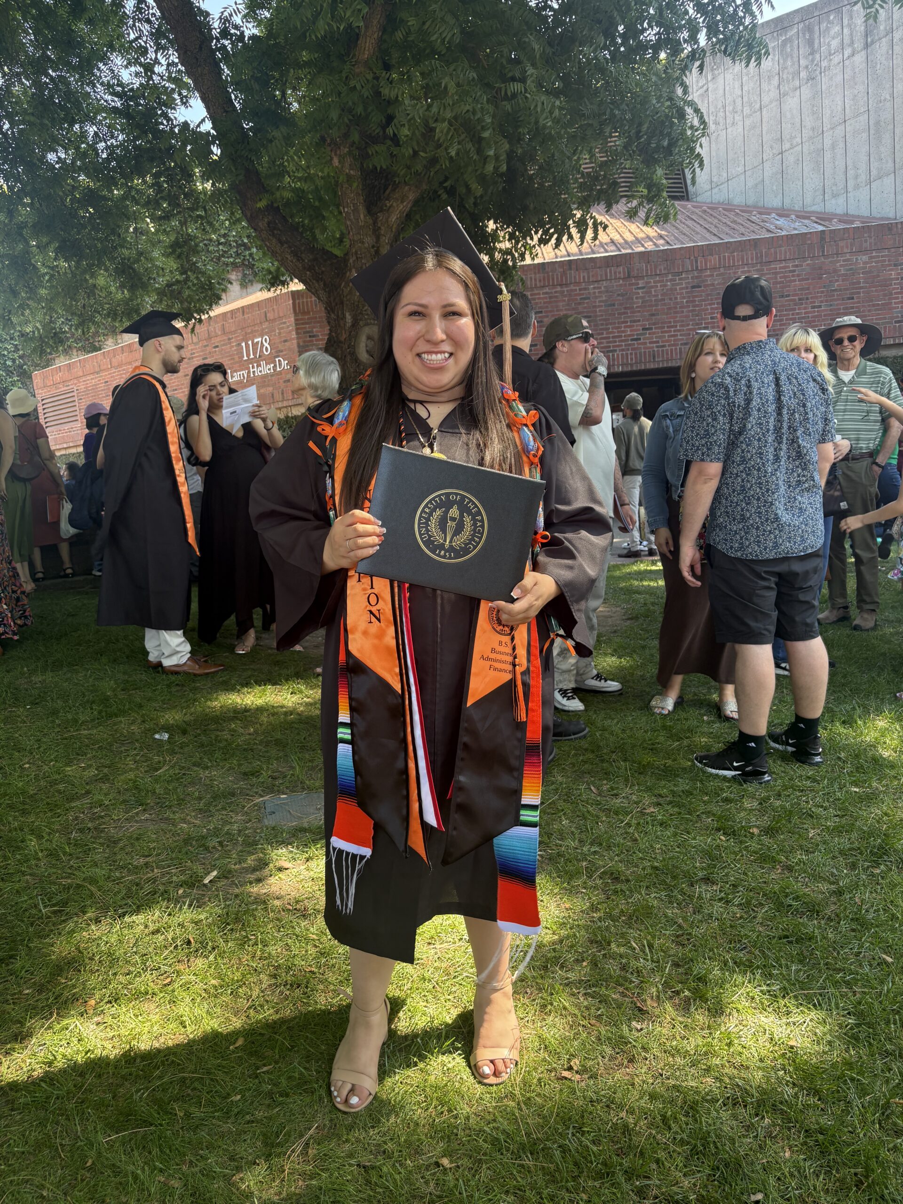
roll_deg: +4.8
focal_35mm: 26
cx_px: 452
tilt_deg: -6.3
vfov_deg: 67.3
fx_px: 904
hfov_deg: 53.1
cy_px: 602
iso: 50
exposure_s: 1/121
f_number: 1.6
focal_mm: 5.96
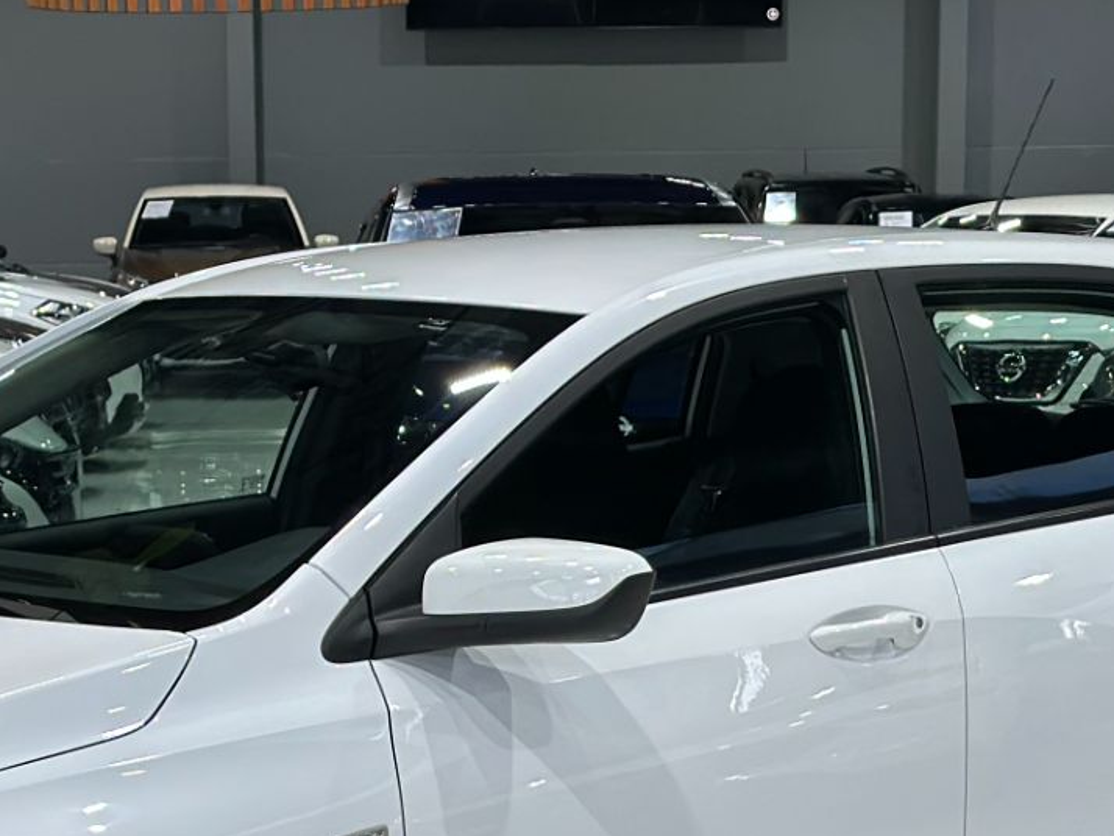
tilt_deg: -8.4
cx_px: 362
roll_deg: +0.3
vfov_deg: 11.4
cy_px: 794
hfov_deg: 15.2
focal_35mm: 129
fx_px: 4153
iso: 100
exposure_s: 1/120
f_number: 1.78
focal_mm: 6.86
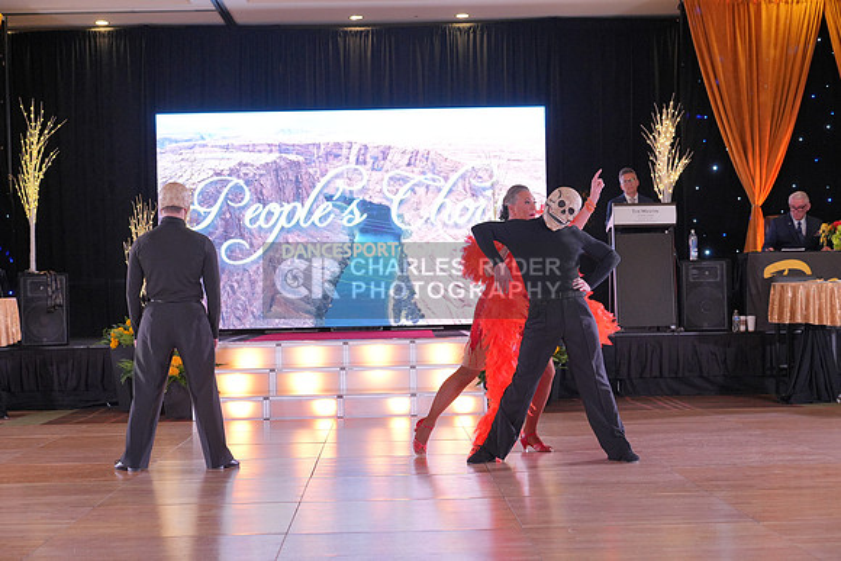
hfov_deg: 31.9
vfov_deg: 21.6
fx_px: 1472
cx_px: 420
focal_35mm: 63
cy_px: 280
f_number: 4
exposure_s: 1/400
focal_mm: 63
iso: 2500
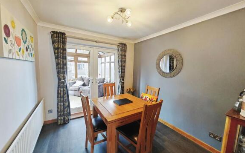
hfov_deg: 105.3
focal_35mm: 14
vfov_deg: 78.7
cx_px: 123
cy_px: 77
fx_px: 93
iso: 400
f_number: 2
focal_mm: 1.82
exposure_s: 1/33
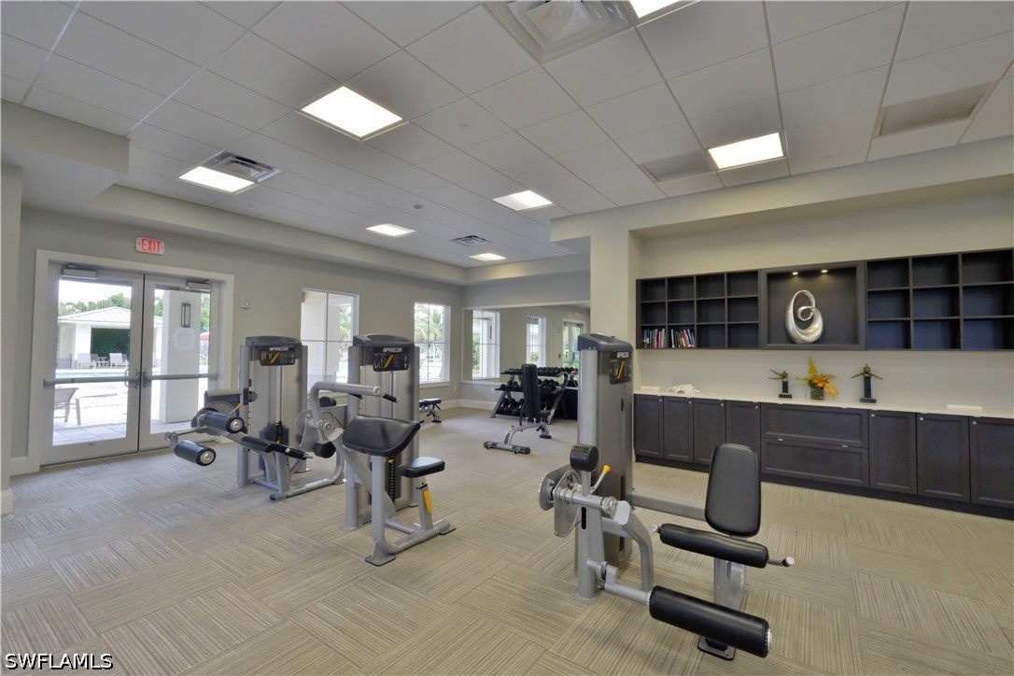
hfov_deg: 100.4
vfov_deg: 77.3
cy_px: 338
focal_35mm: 15
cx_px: 507
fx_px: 422
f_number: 11
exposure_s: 1/20
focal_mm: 10
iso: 3200
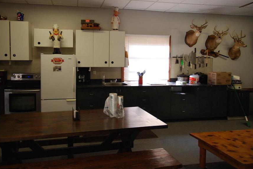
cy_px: 69
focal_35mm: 25
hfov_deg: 70.9
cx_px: 104
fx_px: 176
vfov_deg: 51.1
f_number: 4
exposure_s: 1/60
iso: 360
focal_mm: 10
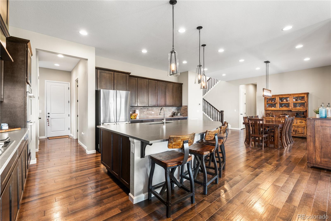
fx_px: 147
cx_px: 166
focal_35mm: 16
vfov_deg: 73.7
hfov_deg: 96.7
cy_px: 110
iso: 160
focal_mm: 16
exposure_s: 3.2
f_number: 8
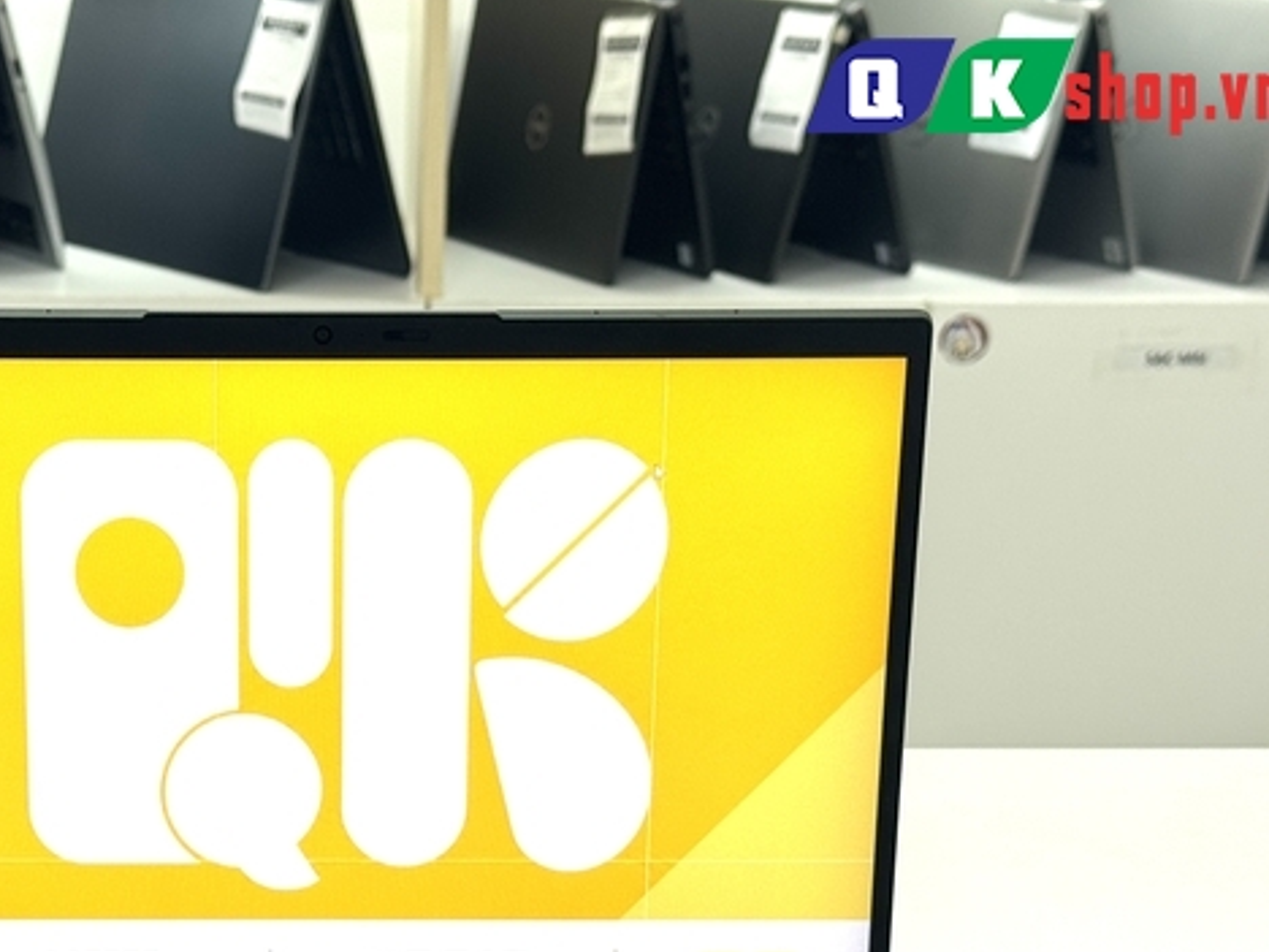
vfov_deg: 17.8
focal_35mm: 82
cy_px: 806
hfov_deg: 23.5
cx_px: 287
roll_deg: +0.4
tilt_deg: -19.7
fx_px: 3006
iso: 50
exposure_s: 1/138
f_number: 1.78
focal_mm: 6.76
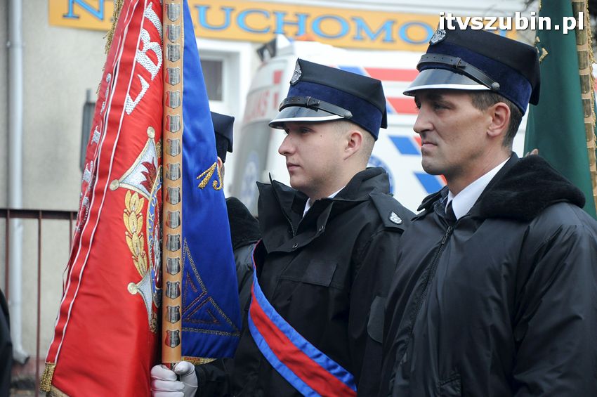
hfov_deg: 14.0
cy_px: 198
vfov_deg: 9.3
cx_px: 298
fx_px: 2435
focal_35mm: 147
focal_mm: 98
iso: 800
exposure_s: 1/500
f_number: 5.6
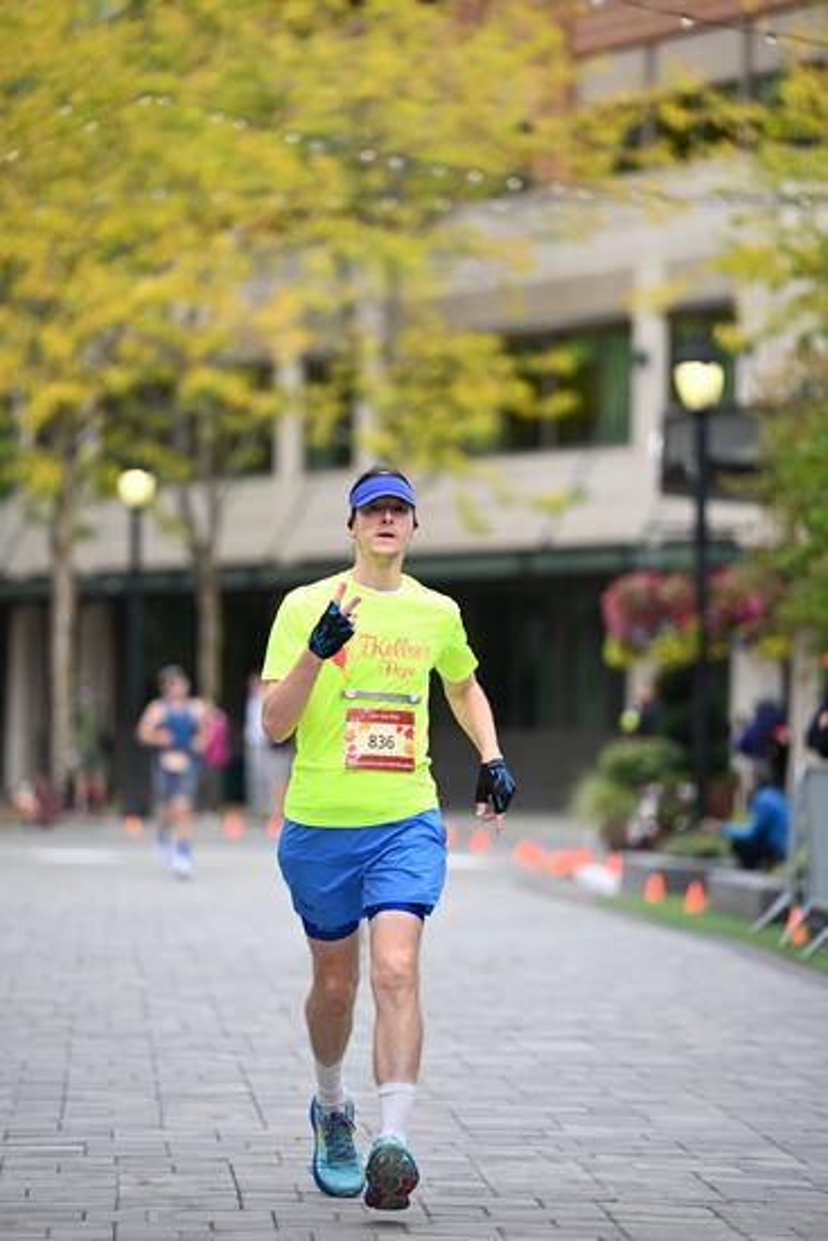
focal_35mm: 170
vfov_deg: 12.1
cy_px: 620
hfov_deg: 8.1
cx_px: 414
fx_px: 5861
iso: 640
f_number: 2.8
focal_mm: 170
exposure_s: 1/2000
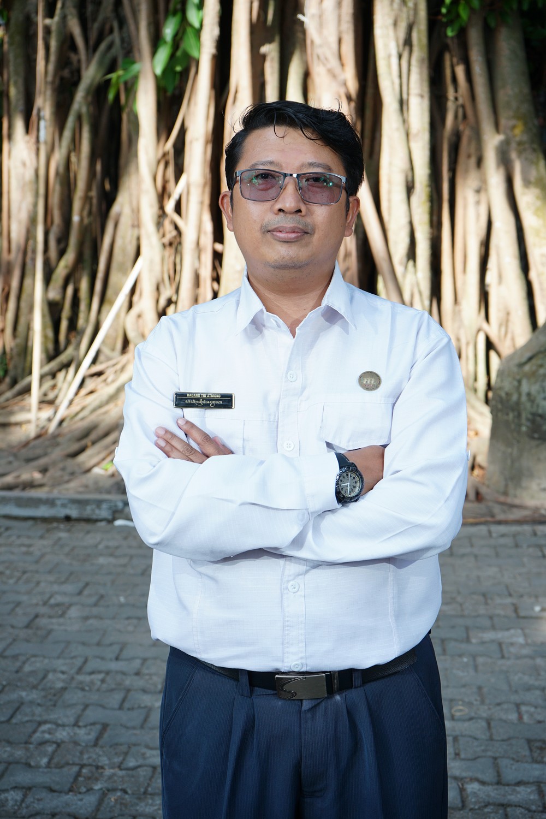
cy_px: 410
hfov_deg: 26.0
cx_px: 273
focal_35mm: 52
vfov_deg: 38.2
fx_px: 1183
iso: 160
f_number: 6.3
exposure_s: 1/125
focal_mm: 52
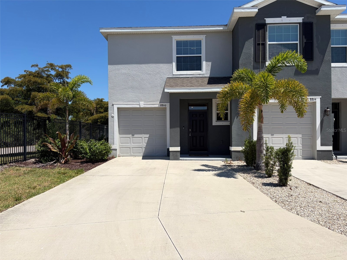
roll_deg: +0.8
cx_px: 174
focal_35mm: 26
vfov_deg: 53.1
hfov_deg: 67.3
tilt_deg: +0.2
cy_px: 130
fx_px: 261
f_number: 1.6
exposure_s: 1/6993
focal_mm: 5.96
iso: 50
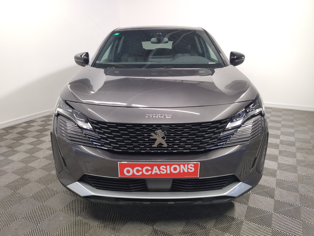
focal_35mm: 27
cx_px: 157
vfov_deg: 51.4
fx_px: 245
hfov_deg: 65.3
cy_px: 118
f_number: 1.79
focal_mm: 4.74
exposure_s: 1/33
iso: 110
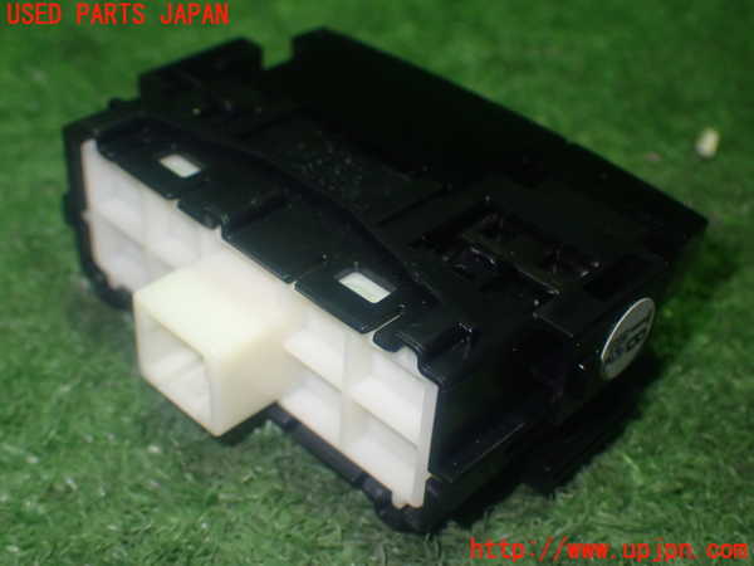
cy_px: 283
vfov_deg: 29.1
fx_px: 1089
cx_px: 377
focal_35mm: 50
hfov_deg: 38.2
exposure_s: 1/50
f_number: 3.2
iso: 500
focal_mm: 9.01
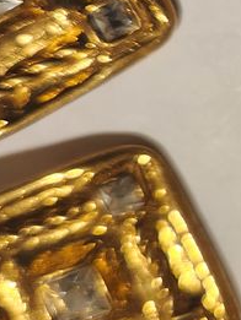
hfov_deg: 14.7
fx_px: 816
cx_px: 432
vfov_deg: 22.0
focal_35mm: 88
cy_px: 64
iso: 400
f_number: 1.8
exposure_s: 1/100
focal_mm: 5.4
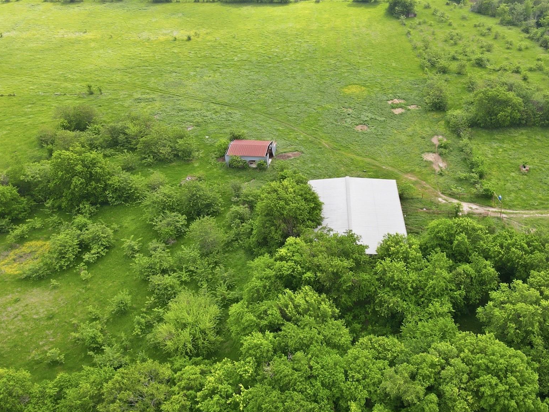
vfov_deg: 44.2
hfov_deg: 55.9
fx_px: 508
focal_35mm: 32
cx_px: 353
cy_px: 213
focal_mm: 4.5
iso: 110
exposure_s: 1/180
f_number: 2.8
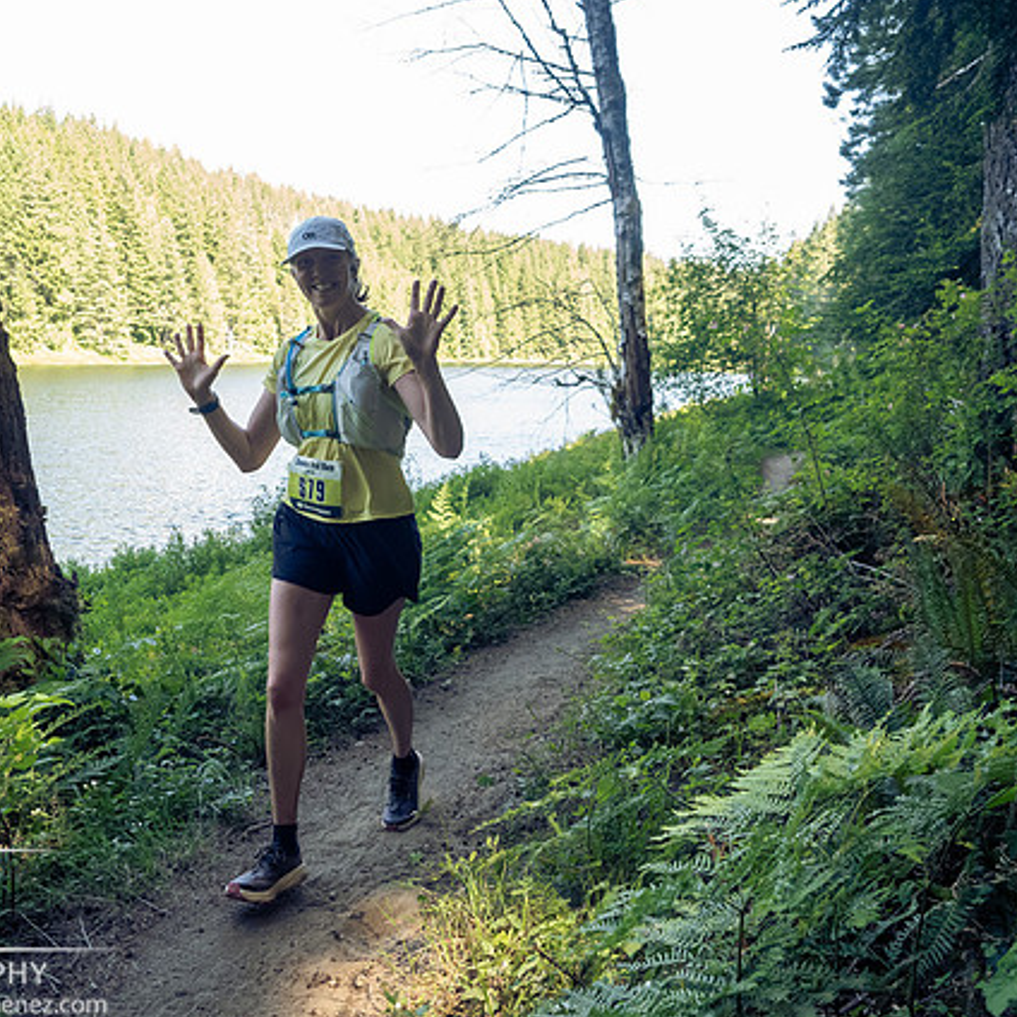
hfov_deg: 55.6
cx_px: 477
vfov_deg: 55.6
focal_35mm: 29
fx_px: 964
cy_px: 512
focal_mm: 12
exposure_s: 1/1000
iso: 2000
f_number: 2.8
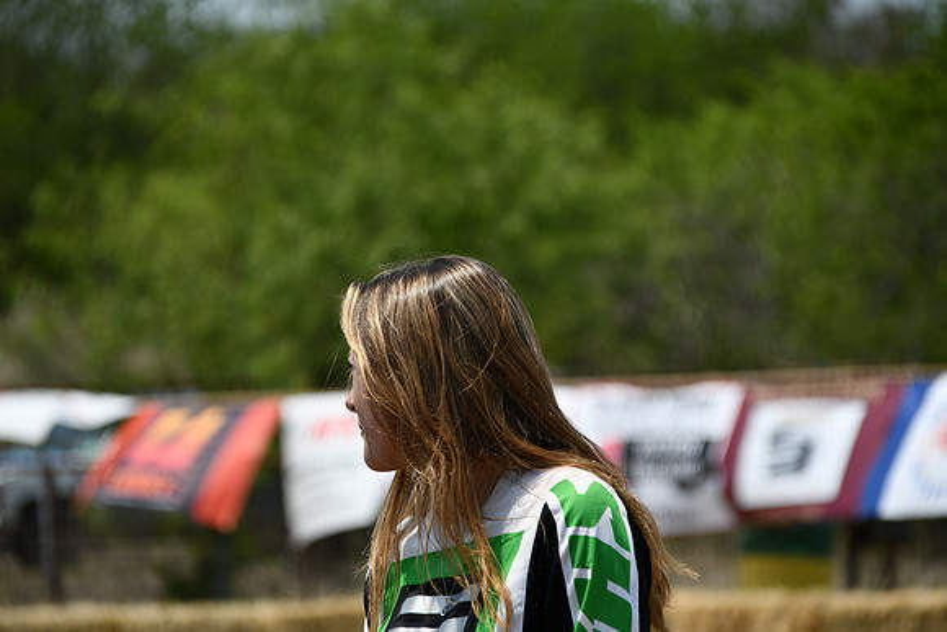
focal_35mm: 330
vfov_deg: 4.2
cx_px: 474
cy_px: 316
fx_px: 8682
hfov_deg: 6.2
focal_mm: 220
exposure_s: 1/1250
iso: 200
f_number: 6.3
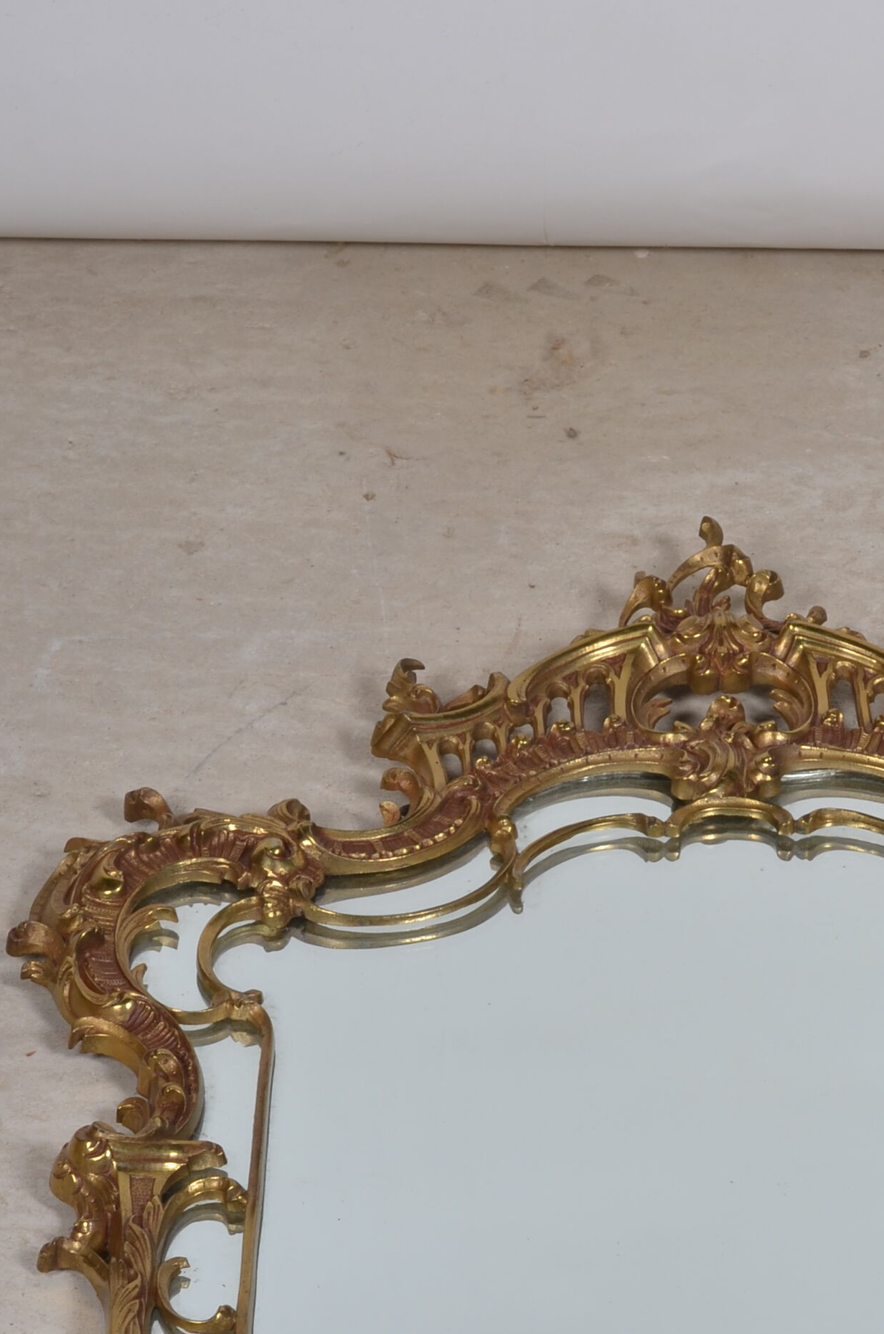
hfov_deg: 9.1
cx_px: 791
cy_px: 1321
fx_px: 5512
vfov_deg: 13.6
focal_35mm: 149
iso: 100
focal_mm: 50
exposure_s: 1/125
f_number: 14
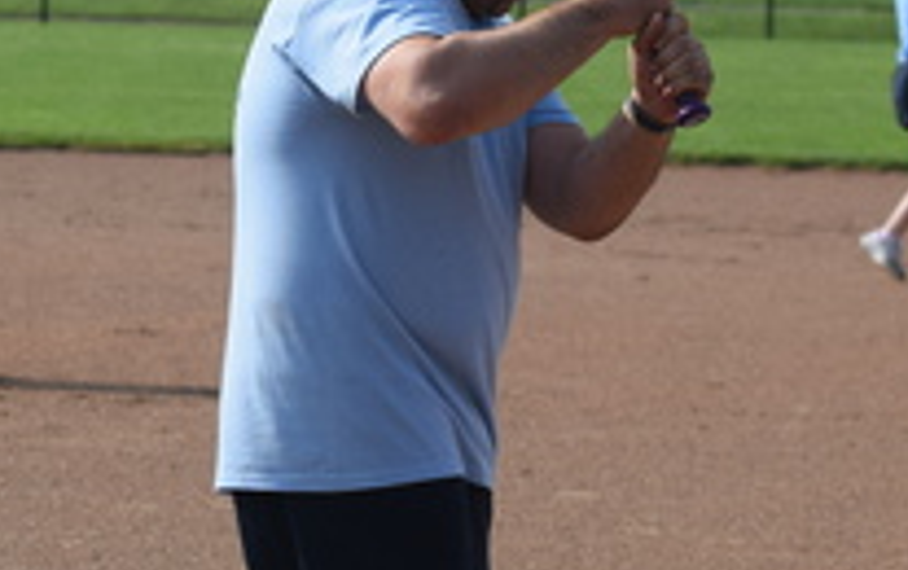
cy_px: 232
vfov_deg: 4.3
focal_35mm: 304
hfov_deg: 6.9
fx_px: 7542
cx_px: 382
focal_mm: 75
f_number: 7.1
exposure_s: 1/2000
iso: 400
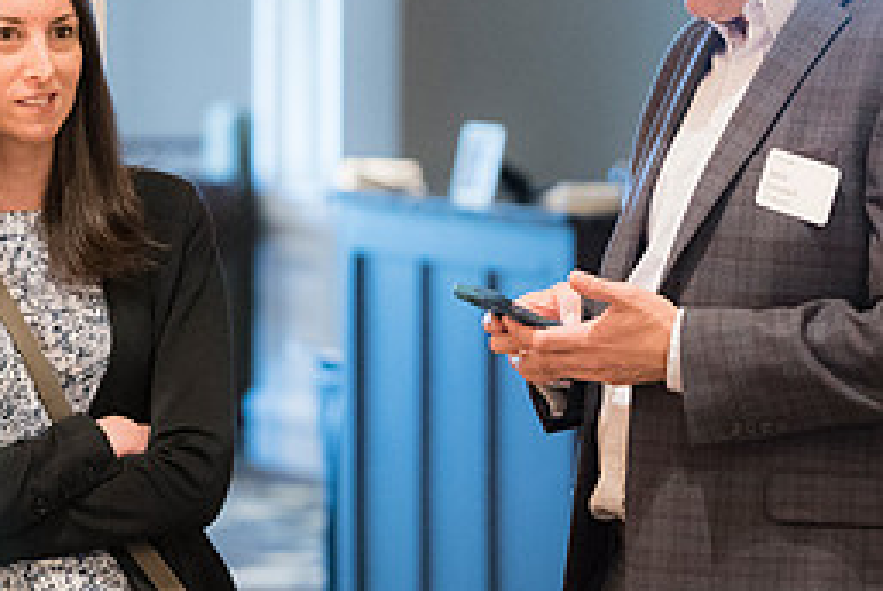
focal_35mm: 248
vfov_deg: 5.6
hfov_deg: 8.3
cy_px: 146
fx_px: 6090
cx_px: 399
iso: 6400
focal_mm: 110
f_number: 2.8
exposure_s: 1/125
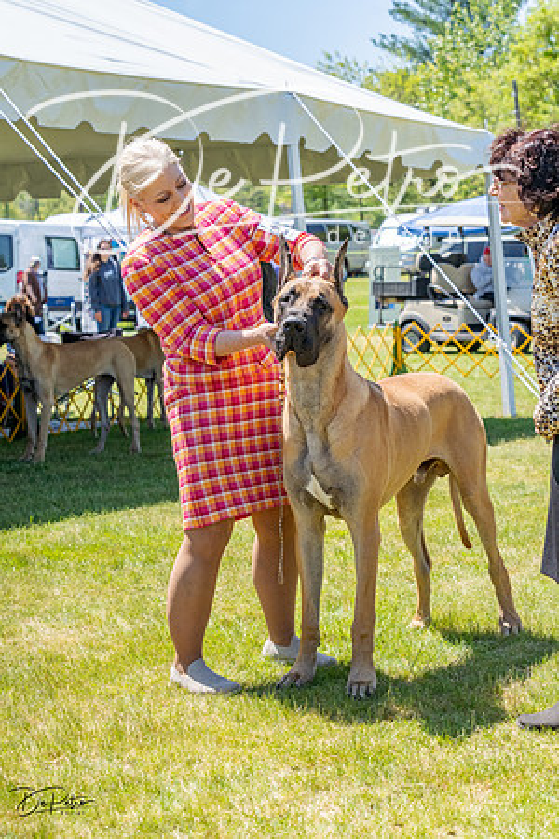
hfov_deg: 19.5
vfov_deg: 28.8
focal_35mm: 70
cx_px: 280
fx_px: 1630
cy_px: 420
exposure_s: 1/2500
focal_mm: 70
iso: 1600
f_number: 6.3
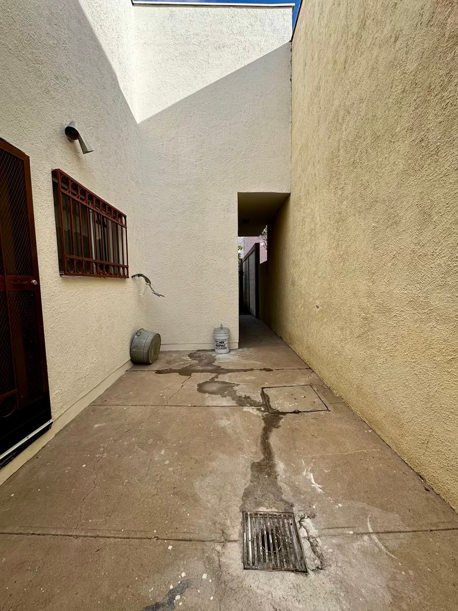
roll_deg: -1.1
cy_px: 306
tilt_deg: -5.8
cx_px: 229
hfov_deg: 85.7
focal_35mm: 14
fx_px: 247
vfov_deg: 102.1
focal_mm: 2.22
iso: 40
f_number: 2.2
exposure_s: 1/498
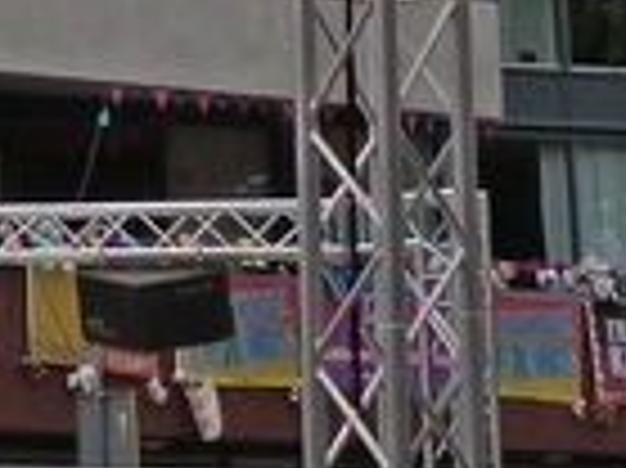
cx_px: -275
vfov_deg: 7.7
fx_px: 3252
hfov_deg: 10.7
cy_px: -598
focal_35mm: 180
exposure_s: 1/500
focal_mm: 4.5
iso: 160
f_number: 5.6
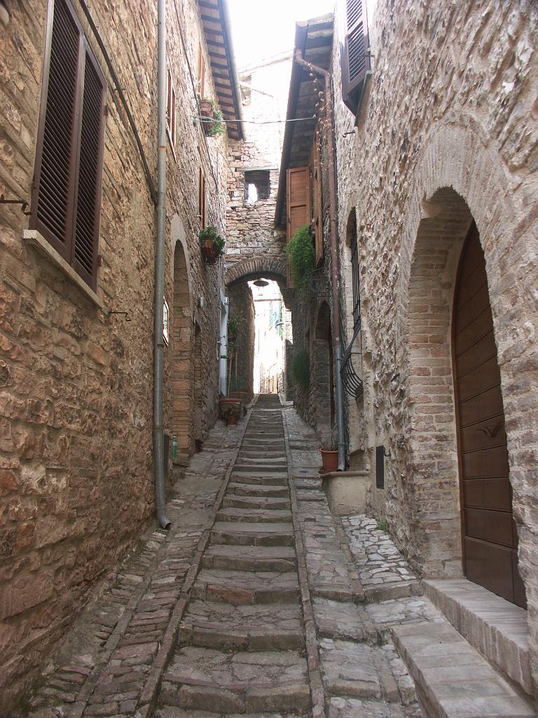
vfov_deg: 63.4
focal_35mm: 28
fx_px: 580
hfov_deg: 49.7
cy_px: 359
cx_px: 269
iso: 64
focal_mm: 7.2
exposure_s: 1/100
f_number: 3.5
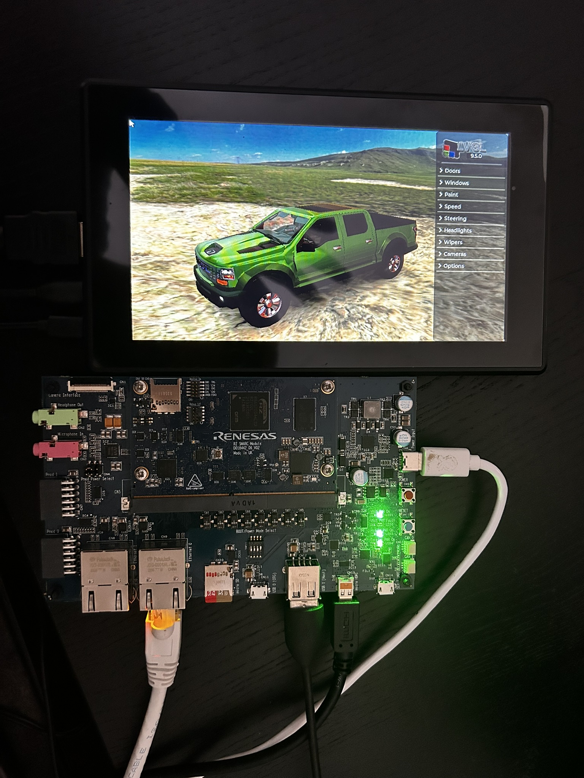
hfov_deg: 53.1
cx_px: 292
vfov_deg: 67.3
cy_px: 389
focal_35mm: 26
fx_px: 585
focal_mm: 5.7
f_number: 1.5
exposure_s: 1/60
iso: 500
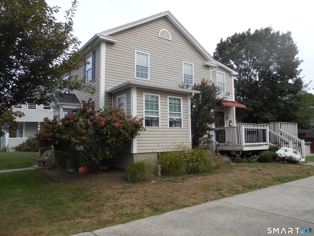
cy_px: 118
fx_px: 236
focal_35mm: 26
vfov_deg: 53.1
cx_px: 157
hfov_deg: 67.3
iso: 80
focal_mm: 4.6
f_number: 3.5
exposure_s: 1/500
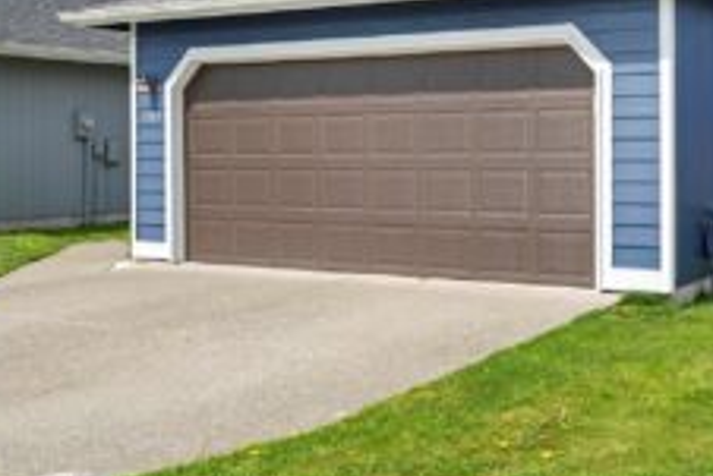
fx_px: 1050
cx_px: 489
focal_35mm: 53
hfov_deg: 37.0
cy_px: 137
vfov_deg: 25.3
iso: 200
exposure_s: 1/320
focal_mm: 30
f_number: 8
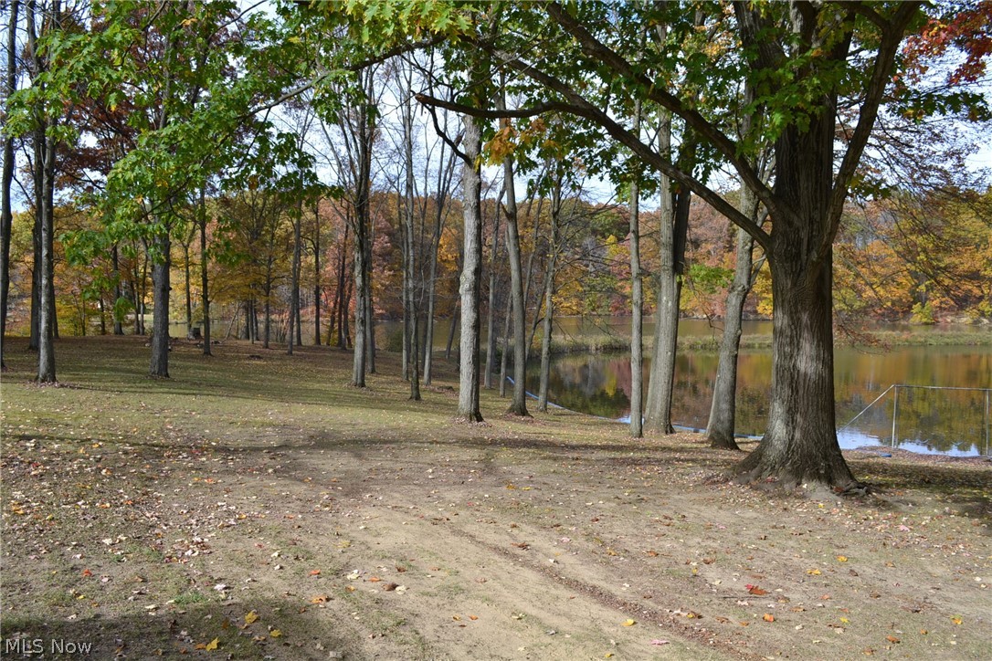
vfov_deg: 47.9
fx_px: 744
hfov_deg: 67.4
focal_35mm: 27
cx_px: 496
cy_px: 330
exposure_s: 1/160
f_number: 6.3
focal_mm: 18
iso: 100
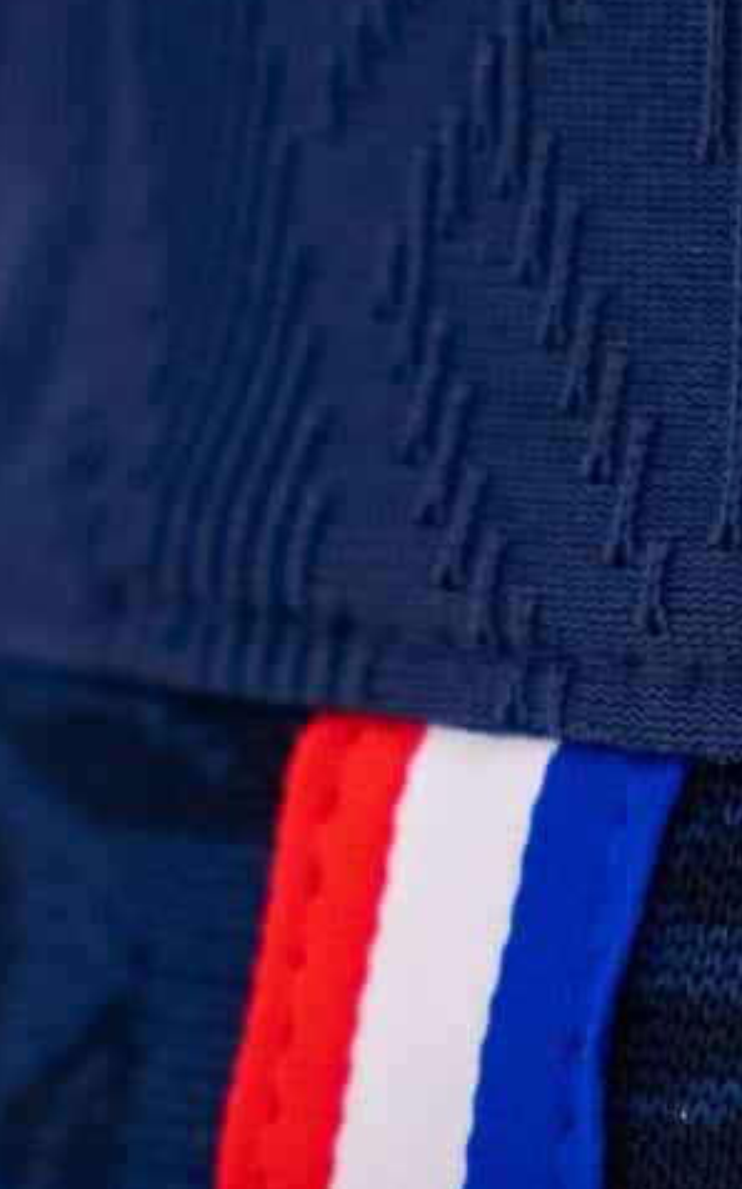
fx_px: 12148
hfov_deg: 3.5
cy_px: 1009
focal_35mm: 375
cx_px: 1270
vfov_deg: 5.6
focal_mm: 70
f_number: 3.2
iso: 1250
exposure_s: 1/160
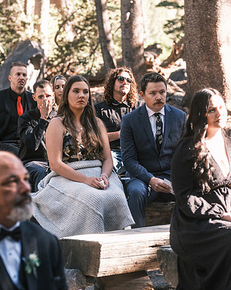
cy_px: 145
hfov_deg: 9.0
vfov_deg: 11.2
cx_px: 109
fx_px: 1471
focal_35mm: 172
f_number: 3.6
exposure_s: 1/550
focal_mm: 80.4
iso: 800
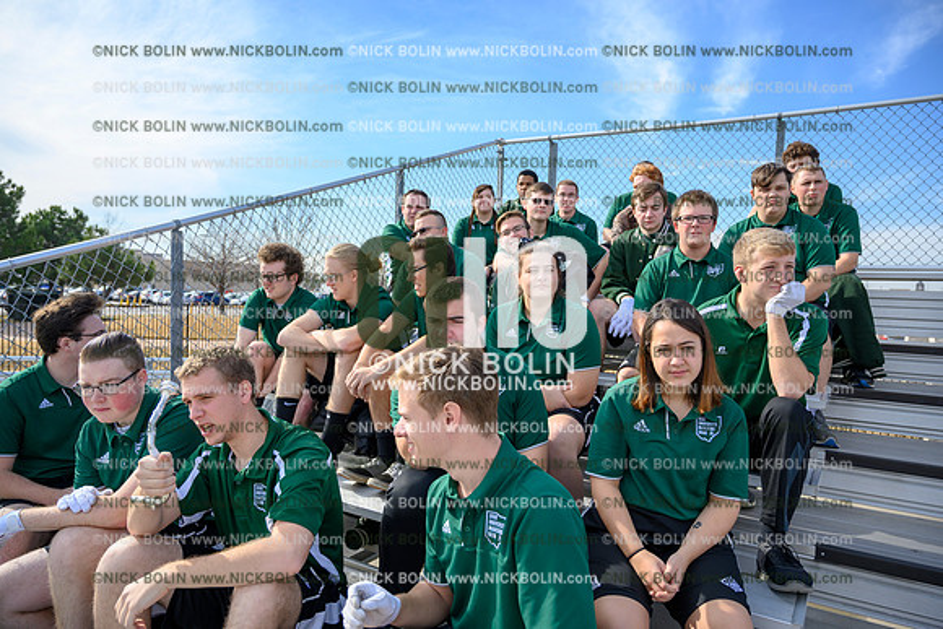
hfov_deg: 73.7
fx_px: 629
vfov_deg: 53.2
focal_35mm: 24
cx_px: 472
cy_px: 314
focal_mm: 24
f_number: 4
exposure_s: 1/640
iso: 125
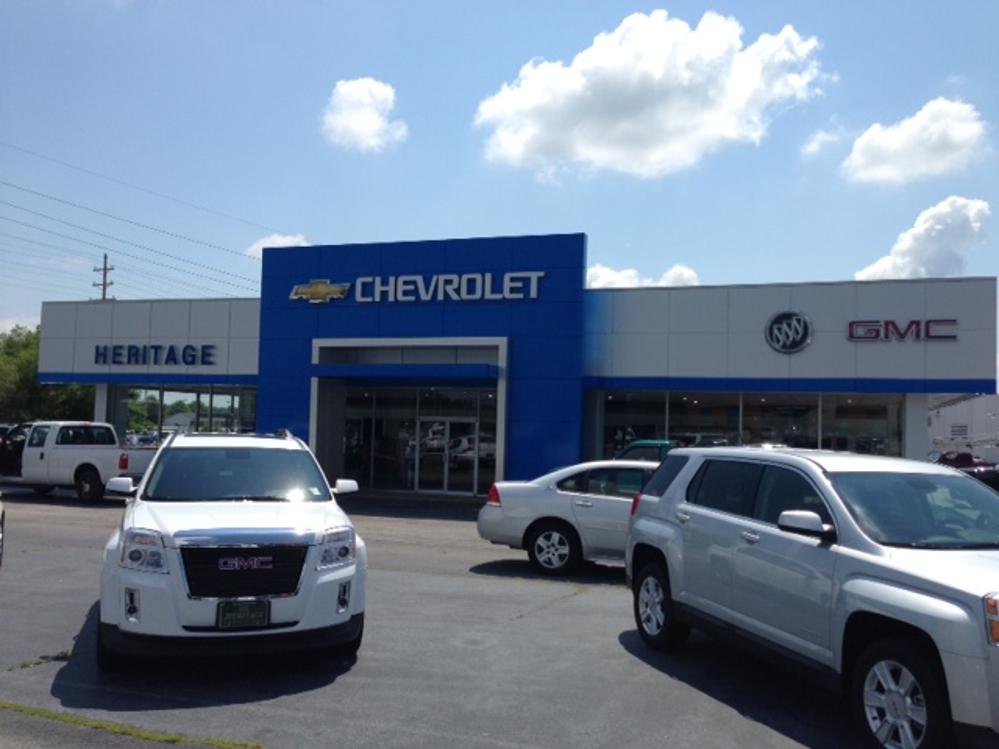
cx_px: 500
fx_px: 952
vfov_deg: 42.9
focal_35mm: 33
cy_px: 374
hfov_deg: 55.4
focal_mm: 4.13
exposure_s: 1/2262
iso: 50
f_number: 2.4
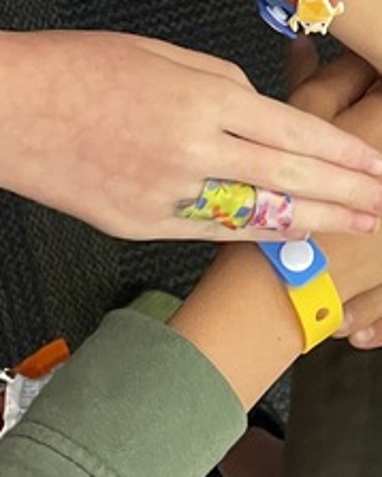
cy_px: -47
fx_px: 1640
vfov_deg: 16.1
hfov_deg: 12.9
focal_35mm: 116
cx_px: 478
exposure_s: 1/60
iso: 320
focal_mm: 4.2
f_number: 1.6
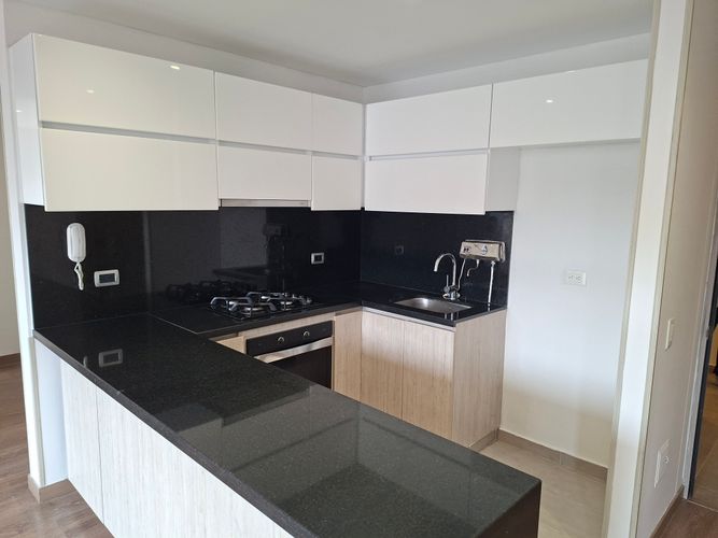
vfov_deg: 58.9
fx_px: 477
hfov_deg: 73.9
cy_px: 269
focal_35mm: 23
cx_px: 359
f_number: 1.8
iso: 200
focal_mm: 5.54
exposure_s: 1/120
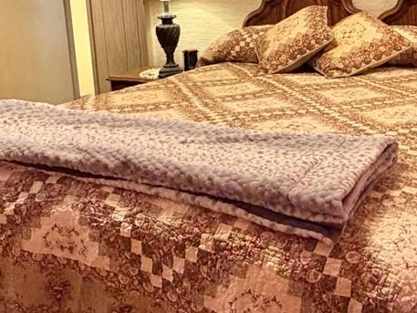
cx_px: 299
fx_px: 590
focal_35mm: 49
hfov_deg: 38.2
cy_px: 77
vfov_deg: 29.2
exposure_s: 1/60
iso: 400
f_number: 2.2
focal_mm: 2.22
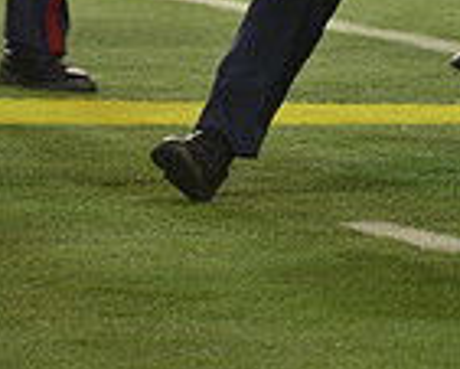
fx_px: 11853
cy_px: -359
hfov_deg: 2.2
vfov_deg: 1.8
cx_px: 354
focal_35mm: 870
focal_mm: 290
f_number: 5.6
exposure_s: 1/640
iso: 2000
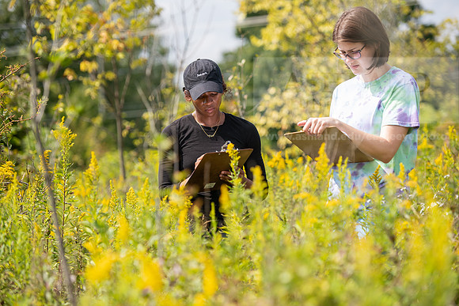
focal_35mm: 112
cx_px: 230
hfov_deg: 18.3
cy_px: 153
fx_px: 1428
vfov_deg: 12.2
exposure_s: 1/640
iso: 80
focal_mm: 112
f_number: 3.2
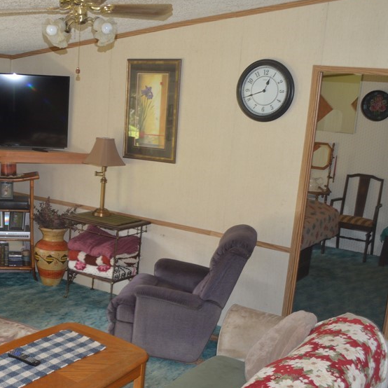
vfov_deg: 37.4
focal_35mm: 45
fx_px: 571
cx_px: 108
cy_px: 235
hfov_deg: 36.8
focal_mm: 18
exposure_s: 1/30
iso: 400
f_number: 3.5
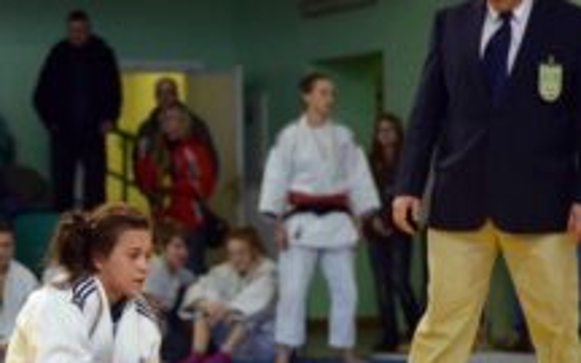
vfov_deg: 9.3
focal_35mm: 141
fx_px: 2233
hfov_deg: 14.7
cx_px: 124
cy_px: 227
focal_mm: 50
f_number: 2.2
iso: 1000
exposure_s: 1/1000
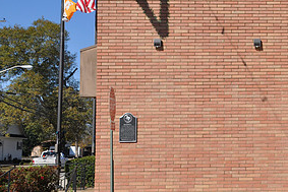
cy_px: 56
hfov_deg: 20.9
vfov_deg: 14.4
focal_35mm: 95
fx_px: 761
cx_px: 275
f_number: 9
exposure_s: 1/320
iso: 200
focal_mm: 31
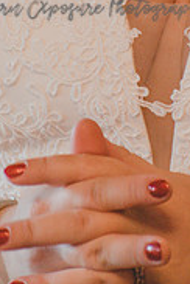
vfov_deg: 2.5
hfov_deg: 1.7
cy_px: 67
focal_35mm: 811
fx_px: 6420
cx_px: 154
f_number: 5.6
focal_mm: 220
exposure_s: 1/60
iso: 2000
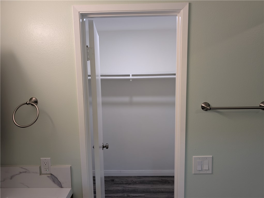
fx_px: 183
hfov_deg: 71.5
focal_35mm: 24
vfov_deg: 56.9
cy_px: 99
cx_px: 132
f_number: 1.68
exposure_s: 1/40
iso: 46
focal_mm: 6.9
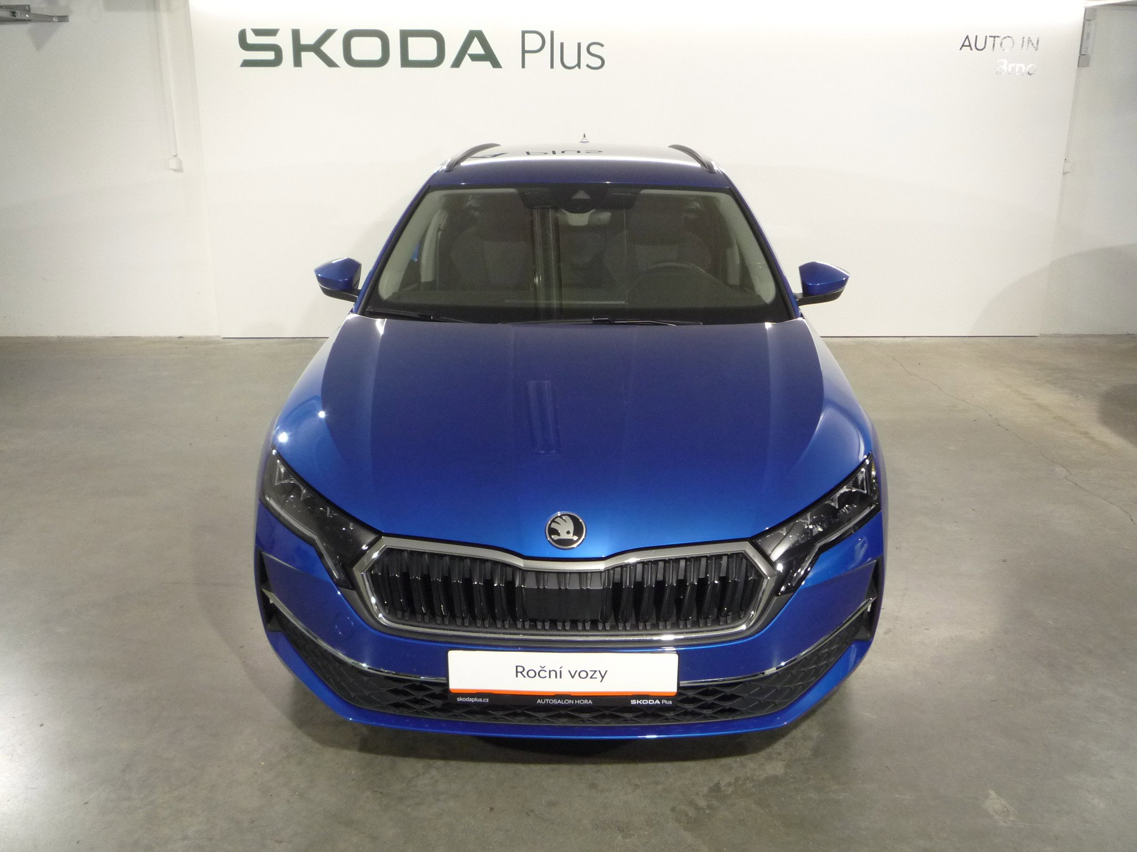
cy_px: 426
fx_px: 985
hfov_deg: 60.0
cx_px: 568
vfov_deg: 46.8
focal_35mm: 30
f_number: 3.3
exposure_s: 1/30
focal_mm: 5.2
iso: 250
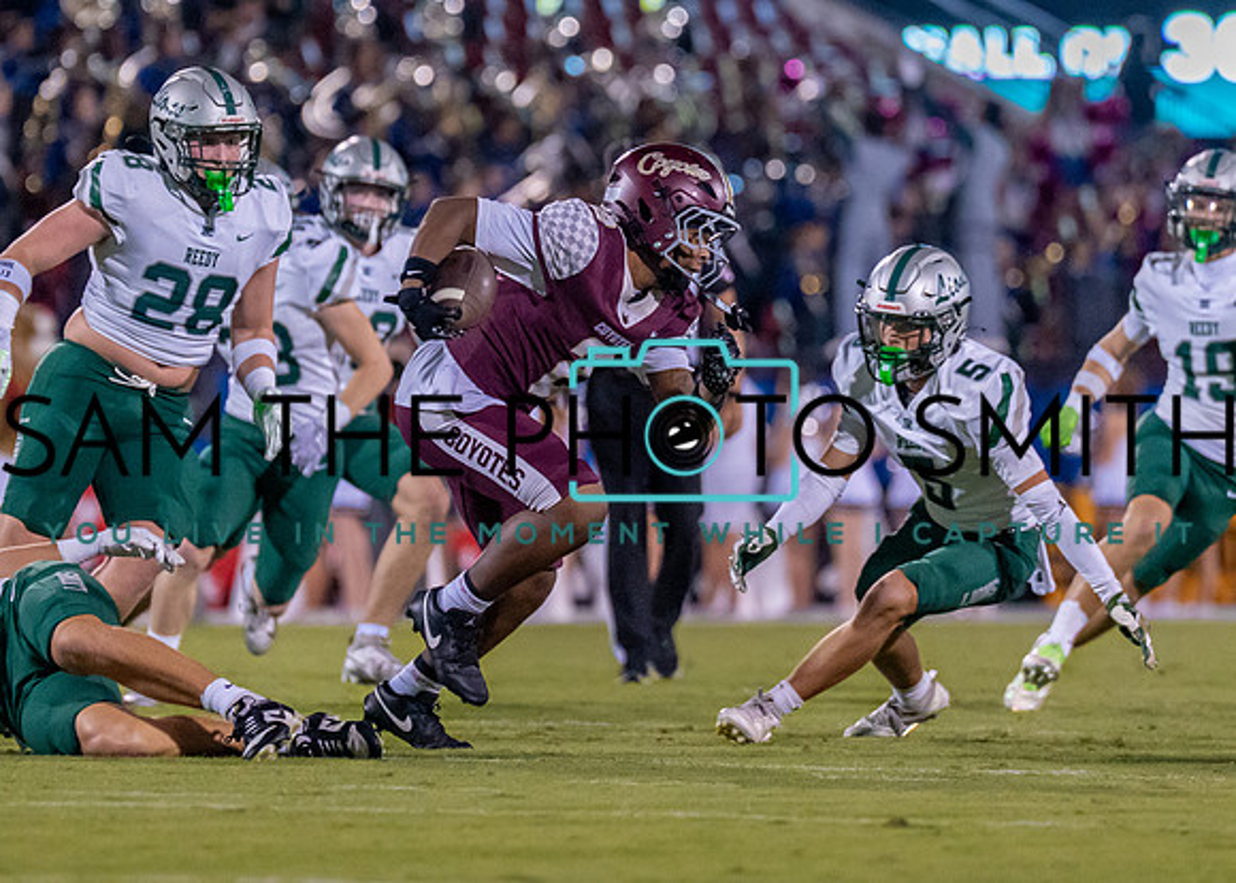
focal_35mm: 464
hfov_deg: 4.3
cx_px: 578
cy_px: 275
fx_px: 16282
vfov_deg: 3.1
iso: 2000
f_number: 2.8
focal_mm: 200
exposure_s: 1/1600
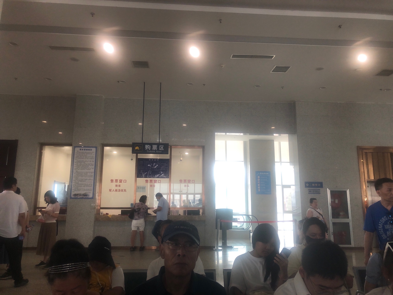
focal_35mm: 28
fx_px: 318
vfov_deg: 49.7
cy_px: 148
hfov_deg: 63.4
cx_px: 196
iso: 40
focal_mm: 4
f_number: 1.8
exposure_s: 1/33
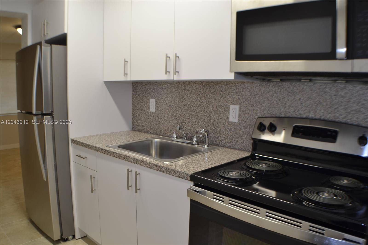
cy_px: 122
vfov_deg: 40.0
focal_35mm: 33
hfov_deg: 57.2
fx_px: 337
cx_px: 184
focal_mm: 22
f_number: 5
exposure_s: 1/13
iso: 100
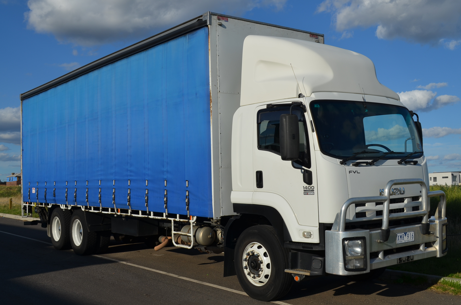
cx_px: 230
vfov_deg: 31.8
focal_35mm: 42
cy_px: 152
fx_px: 537
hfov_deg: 46.5
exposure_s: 1/320
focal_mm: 28
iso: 100
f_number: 9
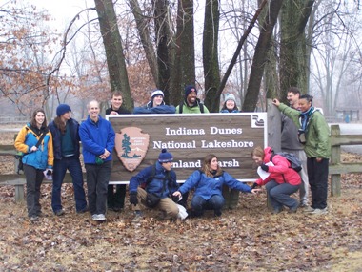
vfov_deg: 19.6
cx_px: 181
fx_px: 784
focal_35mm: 75
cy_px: 136
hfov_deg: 26.0
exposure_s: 1/90
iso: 140
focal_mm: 12.4
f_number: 3.2
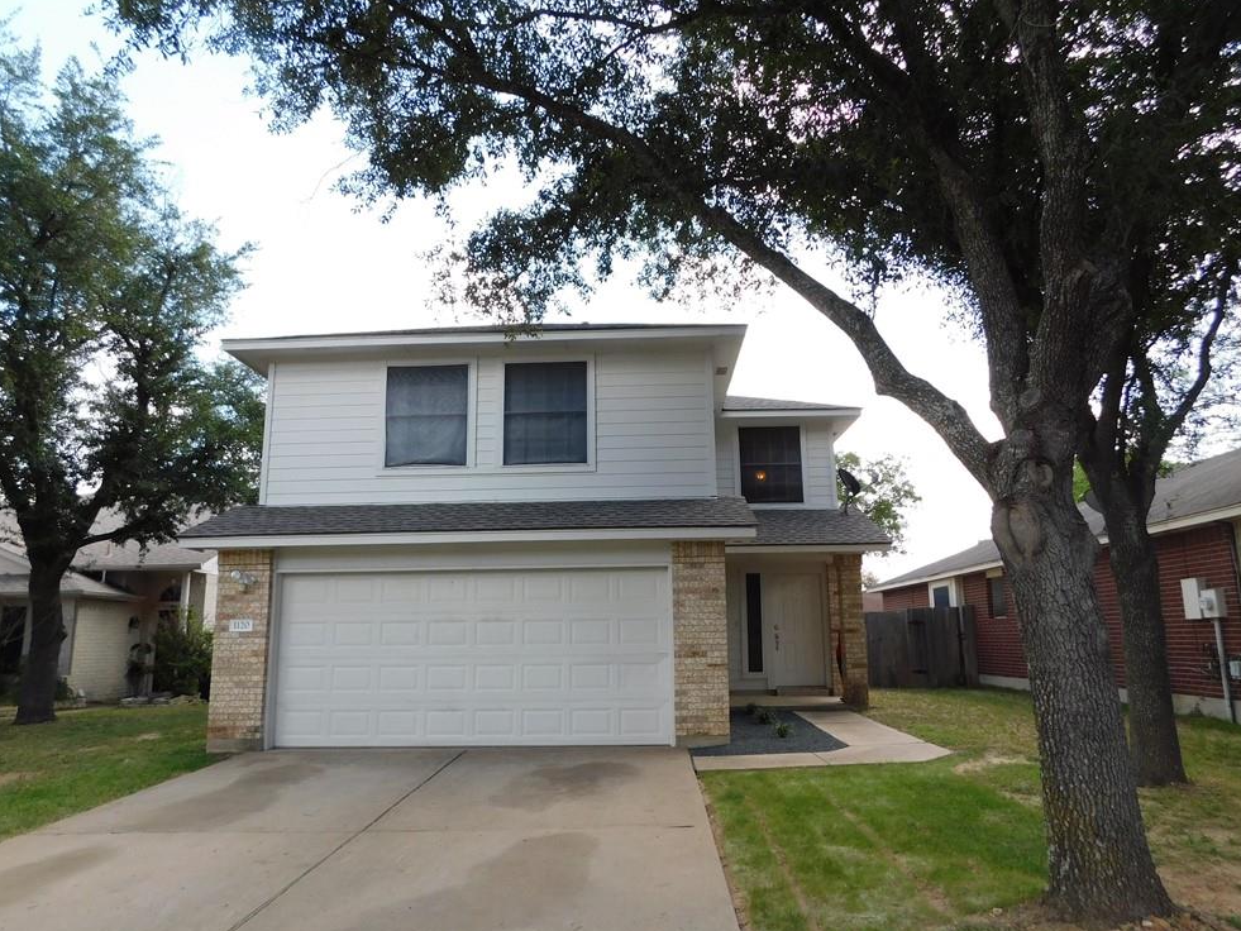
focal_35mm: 24
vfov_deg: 56.8
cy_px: 462
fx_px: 861
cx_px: 624
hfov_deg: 71.6
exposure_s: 1/500
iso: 125
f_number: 3
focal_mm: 4
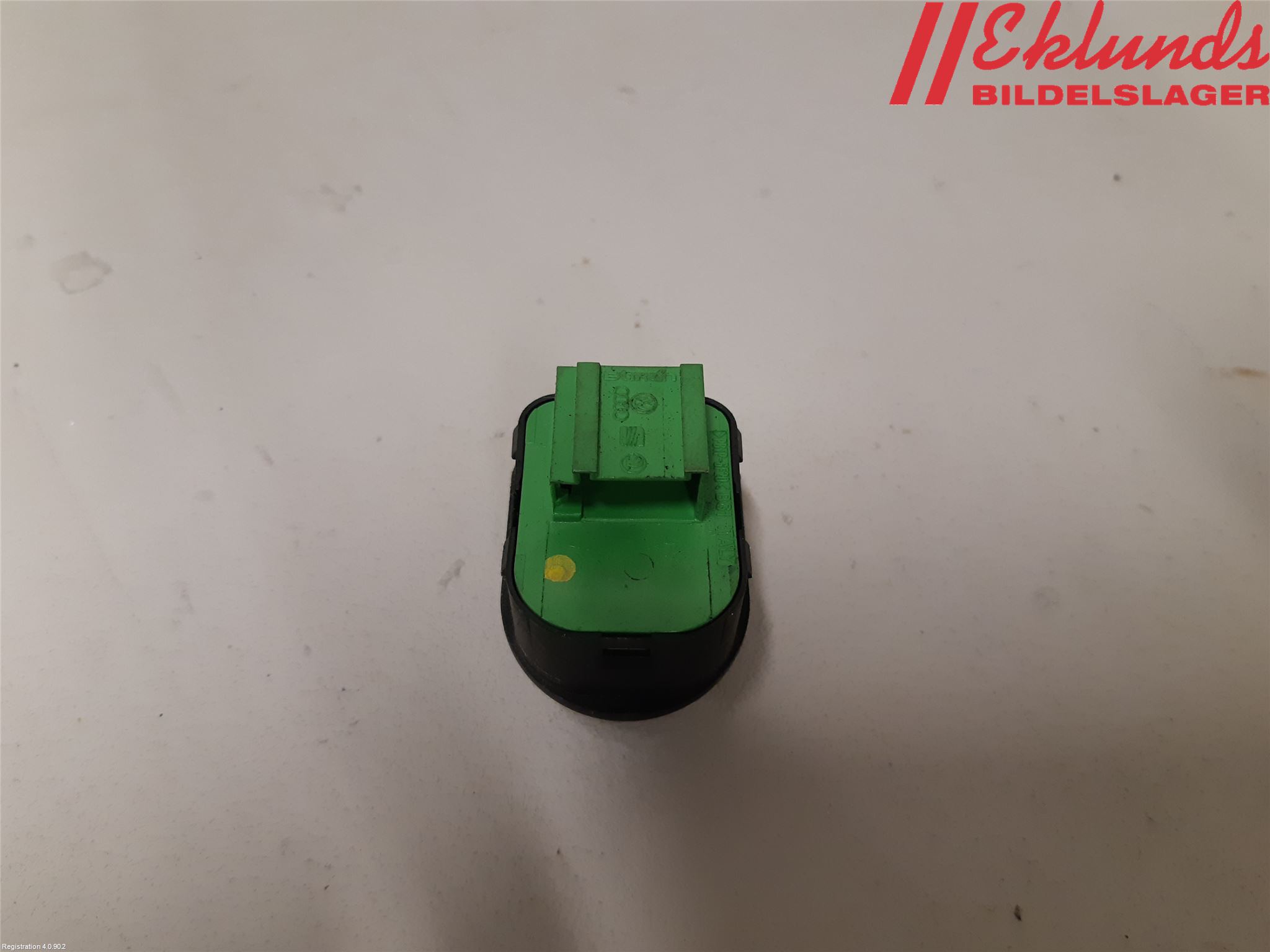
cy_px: 476
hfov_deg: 67.3
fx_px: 954
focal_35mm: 26
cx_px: 635
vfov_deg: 53.1
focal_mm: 3.93
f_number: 1.7
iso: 160
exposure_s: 1/50
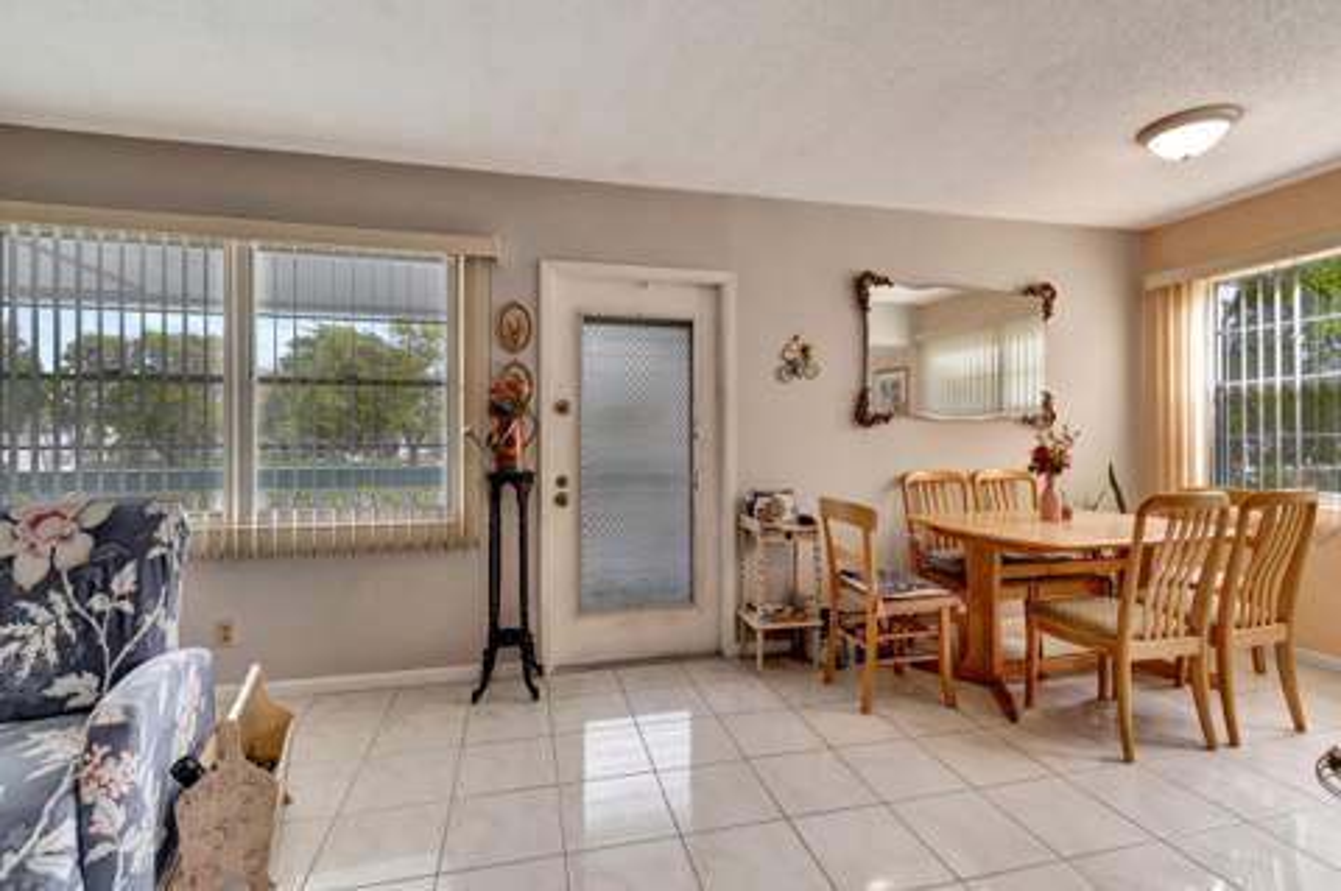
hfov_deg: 100.4
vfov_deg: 77.2
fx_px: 558
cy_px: 446
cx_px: 670
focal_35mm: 15
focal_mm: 10
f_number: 8
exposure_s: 1/25
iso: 500
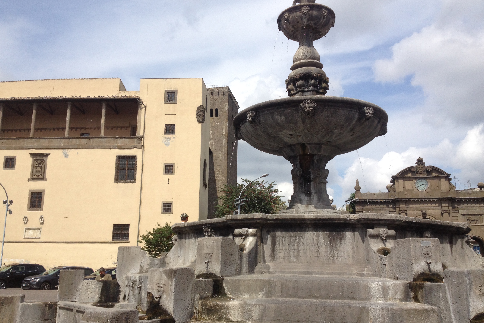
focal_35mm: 37
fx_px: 497
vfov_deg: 35.9
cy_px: 166
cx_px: 239
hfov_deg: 51.9
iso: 50
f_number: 2.4
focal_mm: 4.28
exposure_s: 1/2404
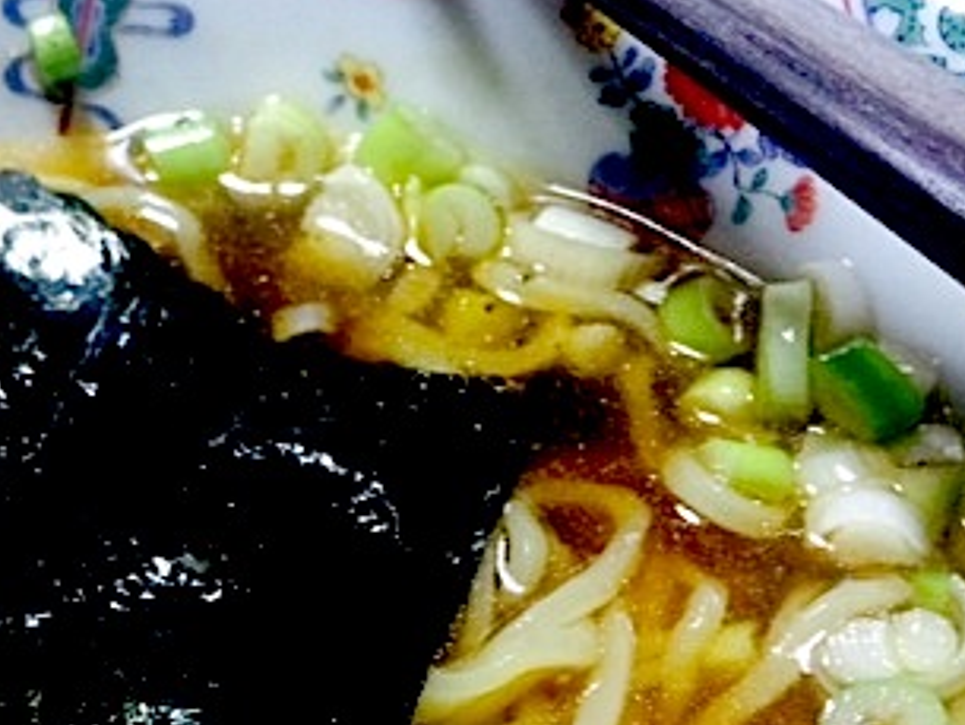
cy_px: 681
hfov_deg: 28.8
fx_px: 1757
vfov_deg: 22.6
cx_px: -3
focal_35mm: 63
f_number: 2.2
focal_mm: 4.12
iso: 160
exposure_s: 1/30
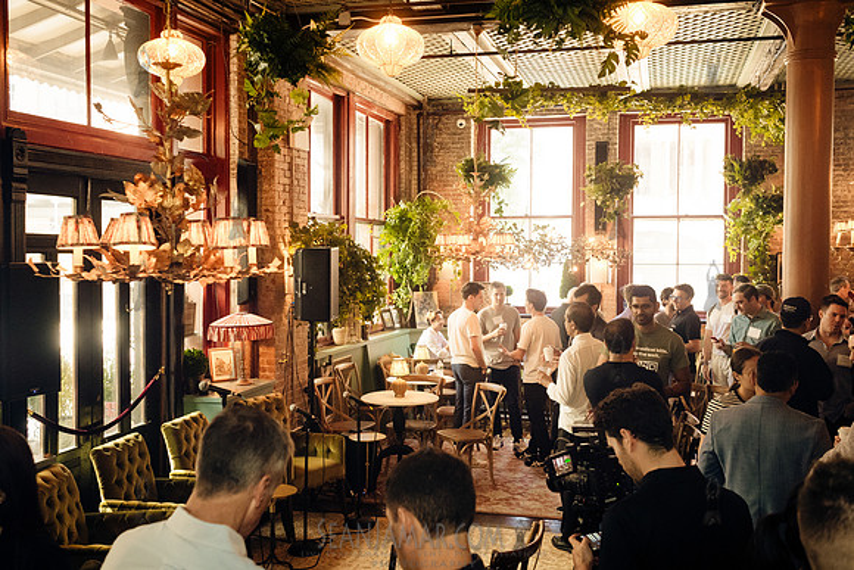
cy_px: 285
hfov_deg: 52.3
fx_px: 869
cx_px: 427
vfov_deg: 36.3
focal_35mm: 37
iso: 4000
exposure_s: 1/200
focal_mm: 35
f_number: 4.5
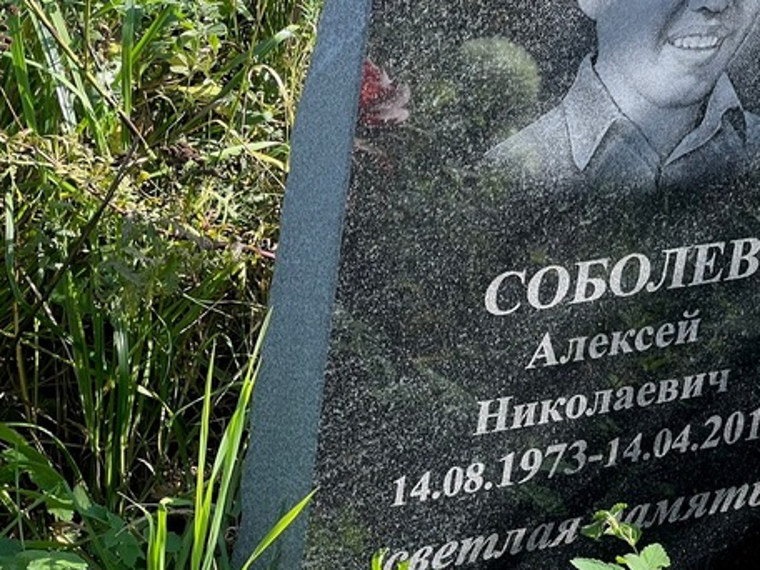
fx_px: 2964
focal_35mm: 135
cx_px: 532
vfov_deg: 11.0
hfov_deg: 14.6
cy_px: 340
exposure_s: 1/138
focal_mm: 9
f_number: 2.8
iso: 32
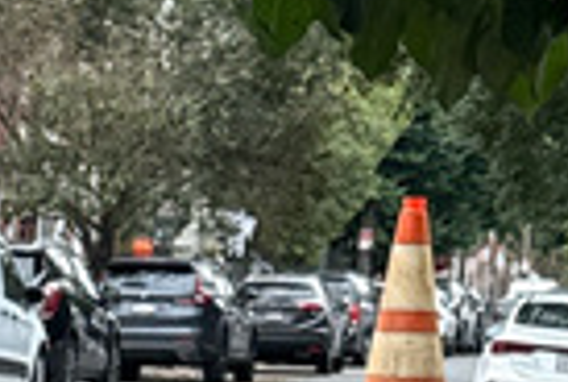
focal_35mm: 218
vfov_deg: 6.1
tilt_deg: -8.0
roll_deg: -3.0
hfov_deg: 9.3
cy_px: 830
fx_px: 3447
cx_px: -37
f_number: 1.78
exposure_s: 1/353
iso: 100
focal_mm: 6.76
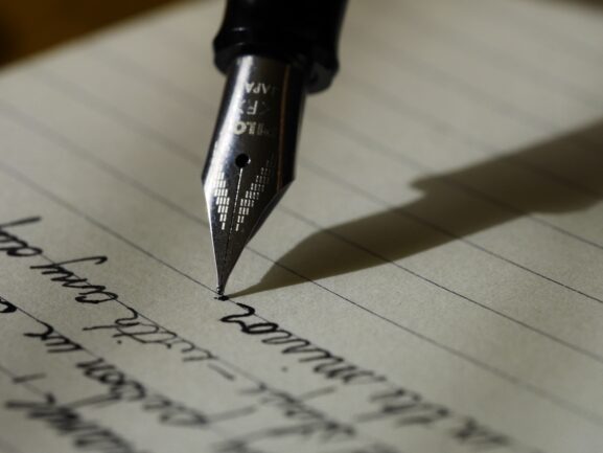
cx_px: 302
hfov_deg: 16.4
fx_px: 2091
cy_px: 226
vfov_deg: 12.4
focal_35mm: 120
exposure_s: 1/200
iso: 200
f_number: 5.6
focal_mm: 60
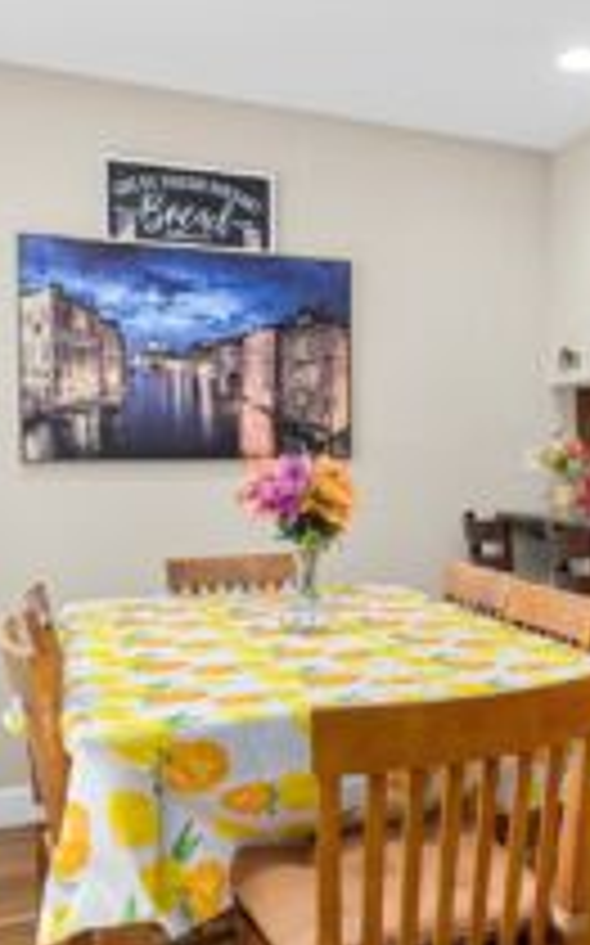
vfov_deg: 58.1
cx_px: 531
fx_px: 850
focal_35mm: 33
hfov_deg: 35.9
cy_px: 511
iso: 1000
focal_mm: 17
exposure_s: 1/25
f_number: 7.1
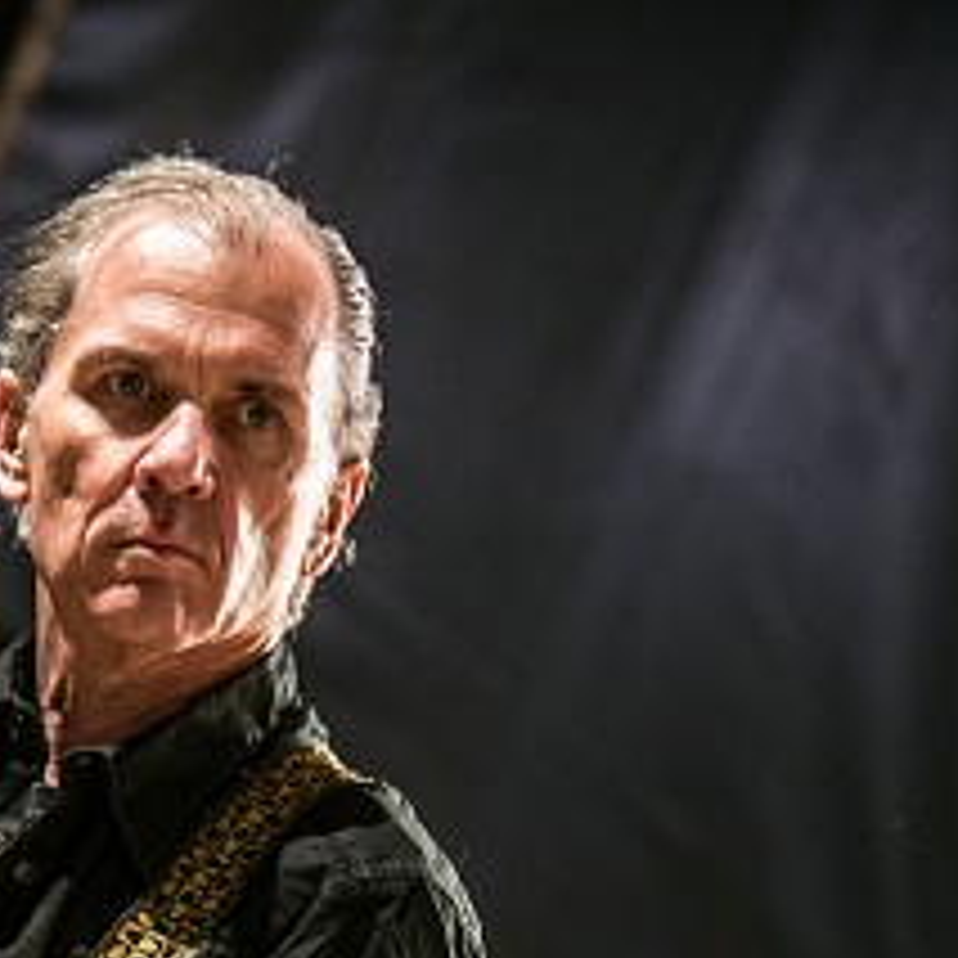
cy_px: 1005
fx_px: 10426
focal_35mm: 333
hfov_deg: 5.3
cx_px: 247
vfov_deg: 5.2
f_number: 3.2
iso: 200
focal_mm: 116
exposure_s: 1/100
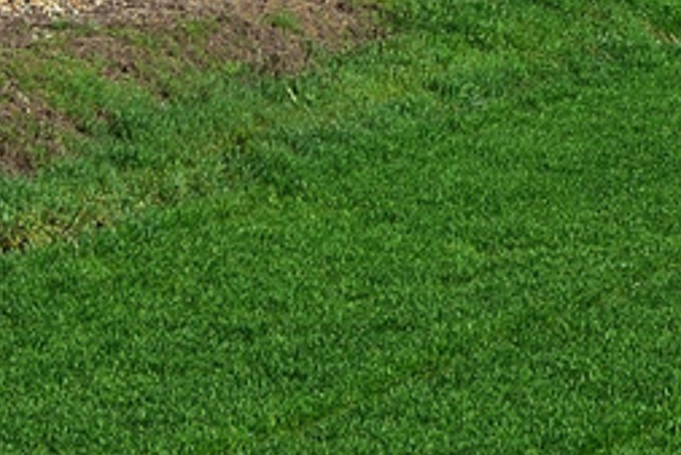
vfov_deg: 3.7
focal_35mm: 364
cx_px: 444
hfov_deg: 5.7
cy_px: -584
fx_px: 6889
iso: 200
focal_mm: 32
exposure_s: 1/800
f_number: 7.1
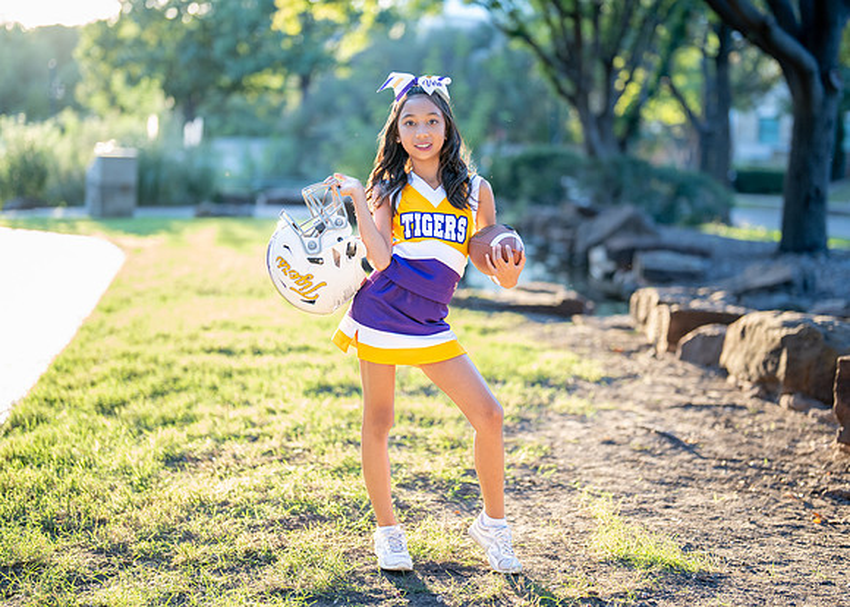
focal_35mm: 63
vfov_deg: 22.6
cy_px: 278
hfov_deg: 31.2
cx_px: 443
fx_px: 1520
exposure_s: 1/400
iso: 250
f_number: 1.2
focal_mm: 50
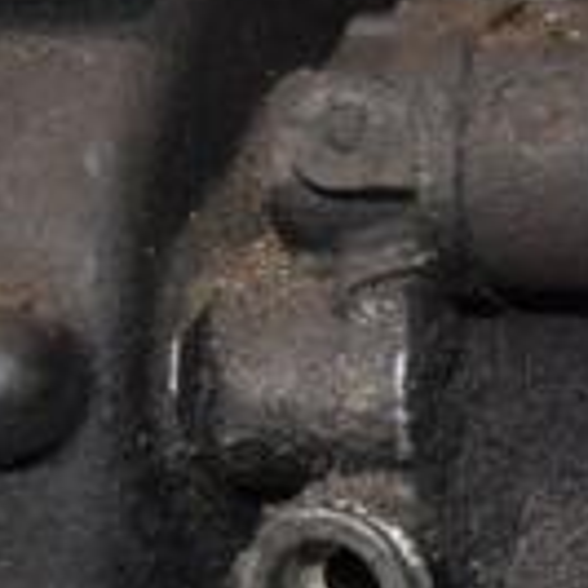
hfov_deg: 9.9
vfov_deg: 10.2
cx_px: 880
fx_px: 3305
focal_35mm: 172
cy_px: 318
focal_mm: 30
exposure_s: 1/60
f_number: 5
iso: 800
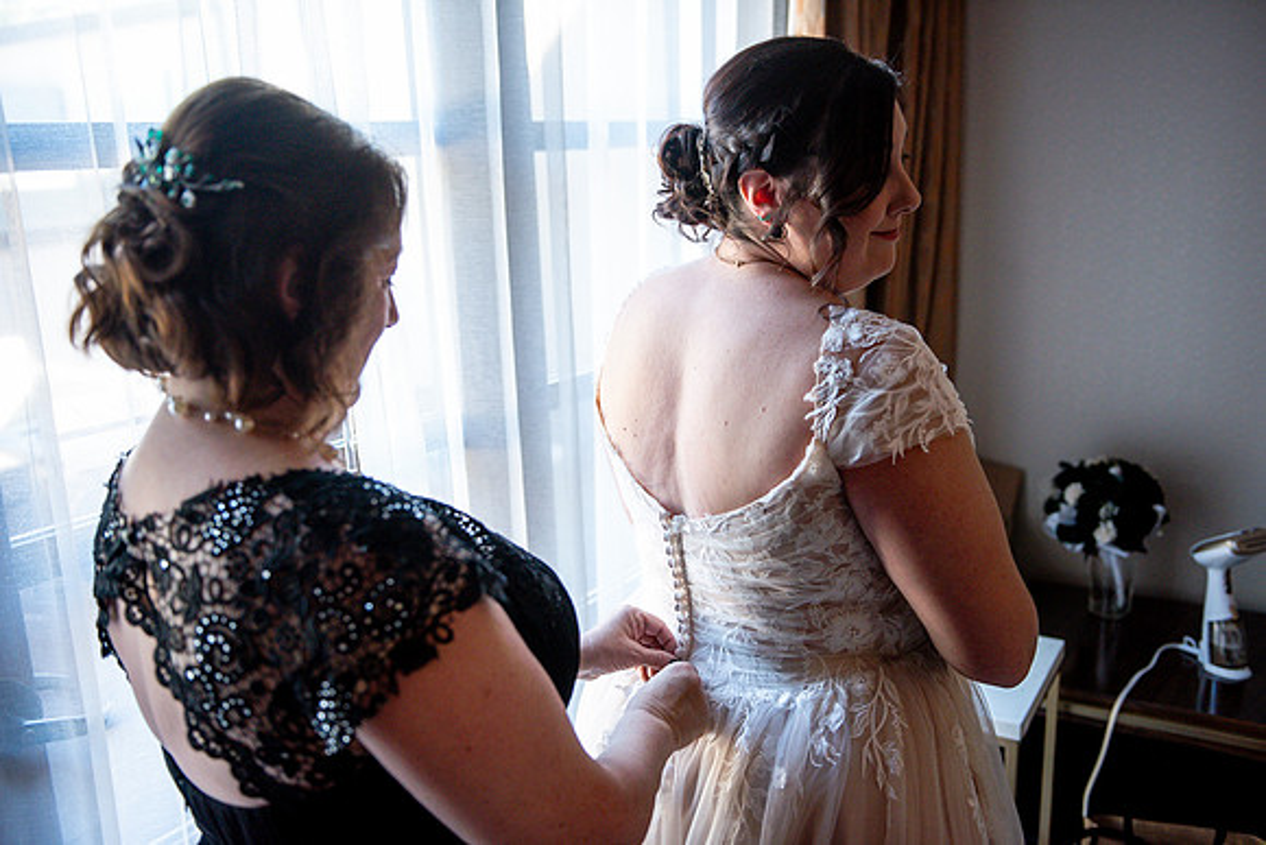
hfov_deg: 58.7
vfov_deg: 41.1
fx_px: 1126
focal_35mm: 32
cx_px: 633
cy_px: 422
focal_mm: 32
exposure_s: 1/250
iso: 1000
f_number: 2.8
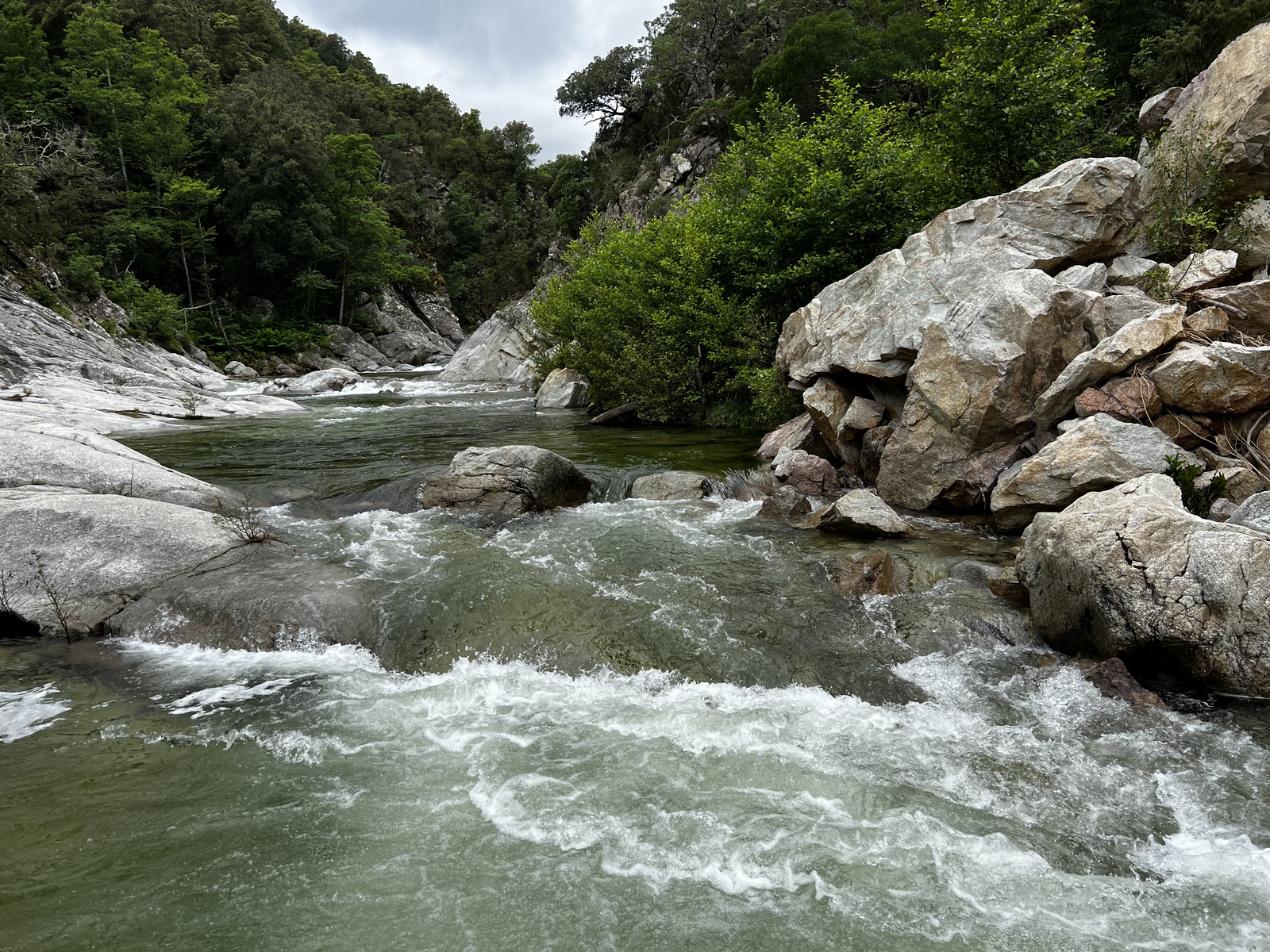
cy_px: 476
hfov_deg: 67.3
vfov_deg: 53.1
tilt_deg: -7.3
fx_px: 954
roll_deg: +1.6
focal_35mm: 26
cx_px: 635
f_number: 1.5
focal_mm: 5.7
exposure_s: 1/1252
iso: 50
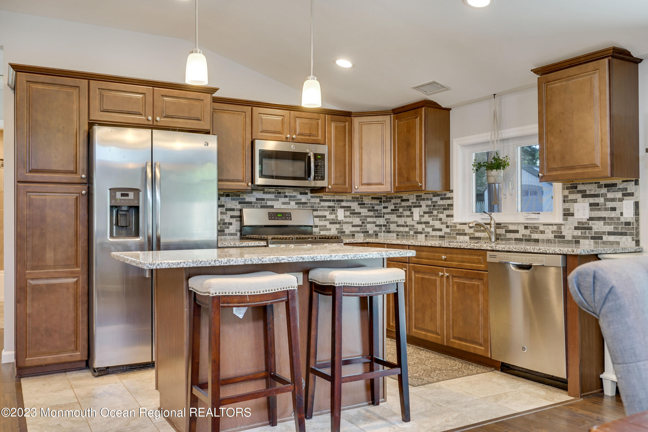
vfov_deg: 42.3
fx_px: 558
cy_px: 216
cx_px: 324
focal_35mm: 31
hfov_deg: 60.3
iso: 250
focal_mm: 31
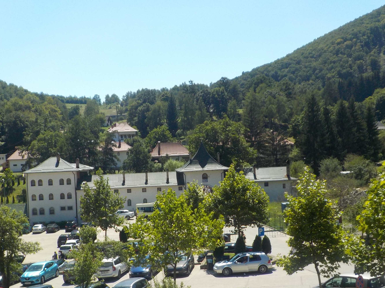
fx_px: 523
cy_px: 170
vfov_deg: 30.8
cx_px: 171
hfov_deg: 40.4
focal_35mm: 47
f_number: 3.3
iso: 125
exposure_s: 1/1250
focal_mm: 4.1
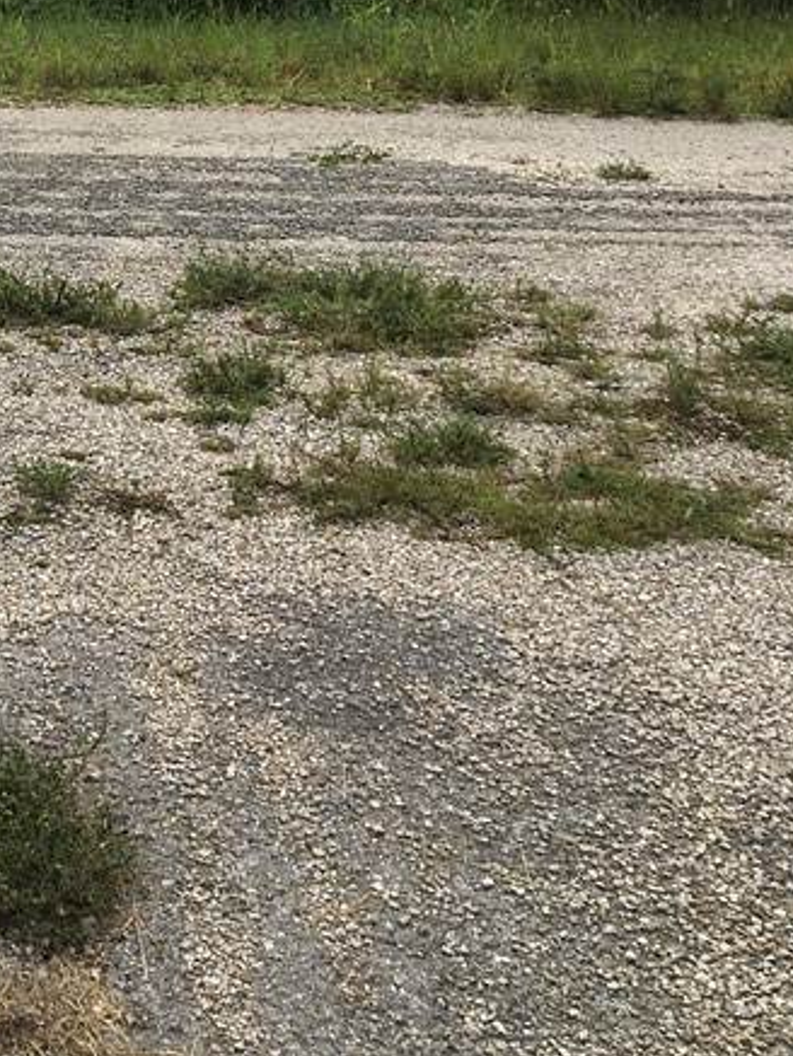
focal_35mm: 68
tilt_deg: -2.8
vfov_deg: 26.5
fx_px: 2076
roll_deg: -2.0
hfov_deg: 20.5
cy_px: -77
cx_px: -104
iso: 25
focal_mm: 4.15
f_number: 2.2
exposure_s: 1/1972
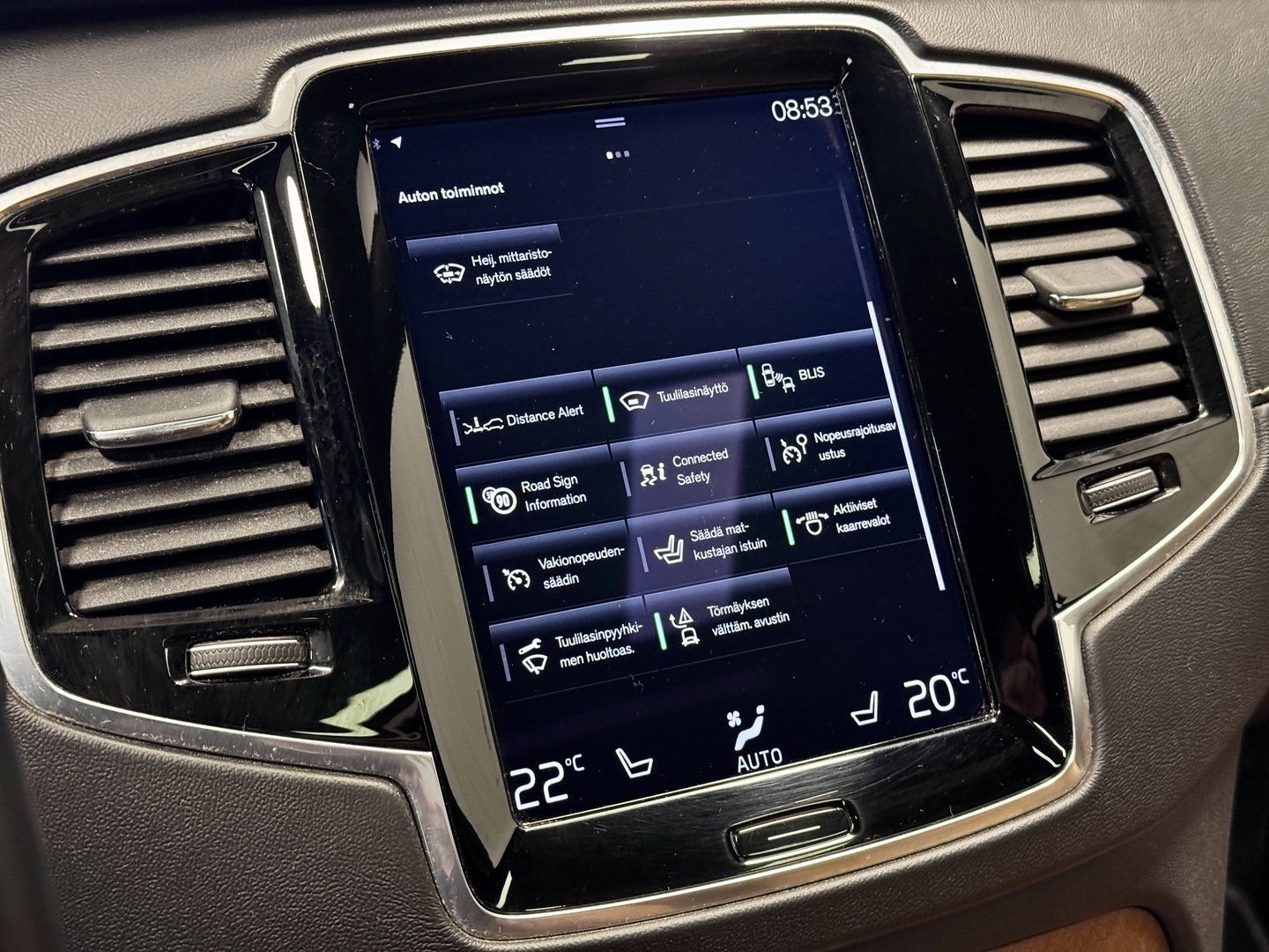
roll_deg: -0.8
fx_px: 1760
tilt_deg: -24.9
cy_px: 476
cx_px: 634
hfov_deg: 39.7
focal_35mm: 48
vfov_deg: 30.3
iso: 500
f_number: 1.78
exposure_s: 1/25
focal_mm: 6.76
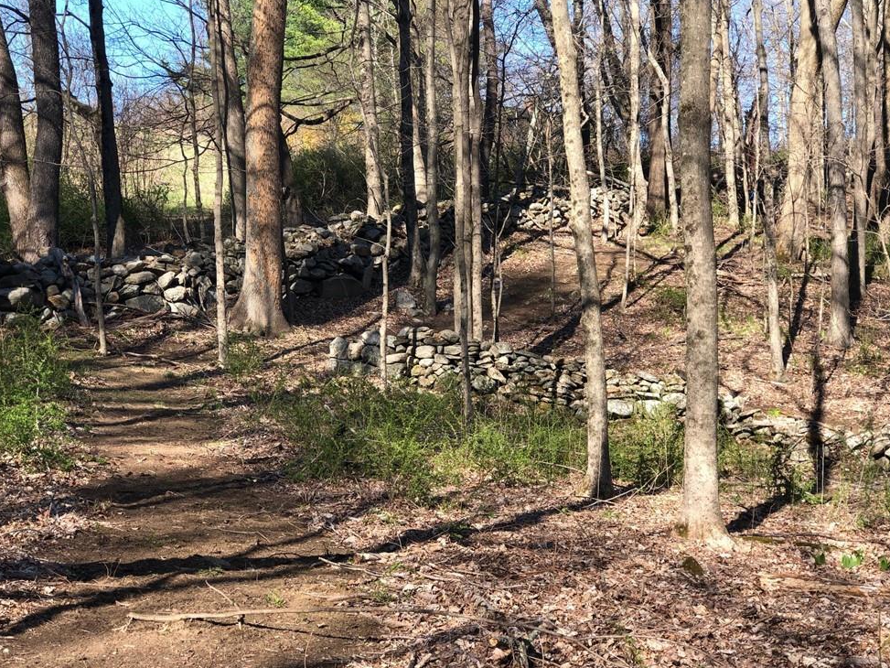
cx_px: 450
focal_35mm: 60
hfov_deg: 32.2
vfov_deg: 24.4
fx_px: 1543
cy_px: 331
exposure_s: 1/186
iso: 20
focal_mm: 6.6
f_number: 2.8
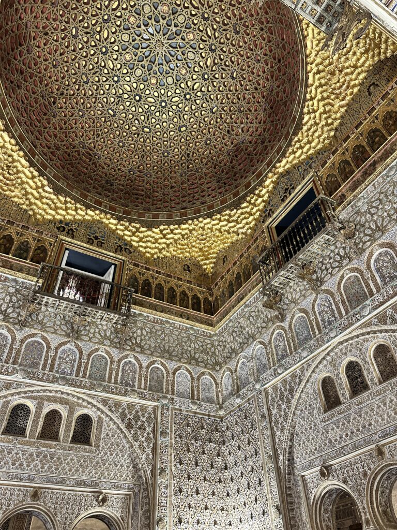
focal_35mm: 24
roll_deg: +2.6
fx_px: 367
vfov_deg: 71.6
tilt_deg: +43.1
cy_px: 265
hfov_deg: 56.8
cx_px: 198
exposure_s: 1/50
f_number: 1.78
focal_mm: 6.86
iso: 500
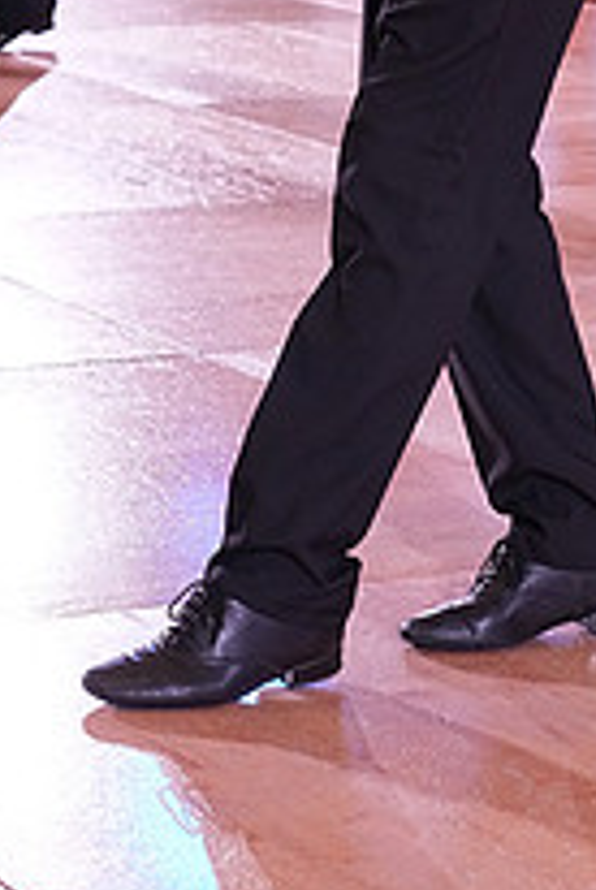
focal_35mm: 149
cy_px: -259
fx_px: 3688
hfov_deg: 9.2
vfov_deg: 13.3
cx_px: 162
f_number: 5
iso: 3200
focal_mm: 53
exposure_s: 1/400
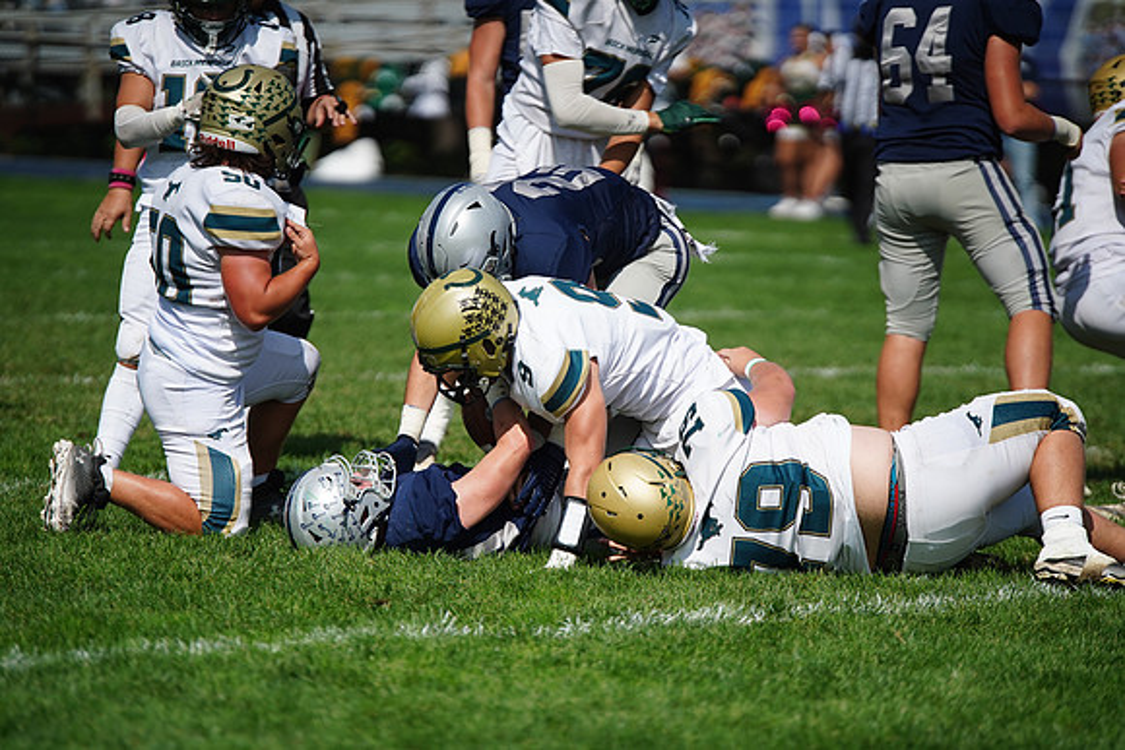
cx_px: 562
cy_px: 375
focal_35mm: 300
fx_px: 9377
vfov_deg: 4.6
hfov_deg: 6.9
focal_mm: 300
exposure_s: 1/8000
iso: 400
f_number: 2.8
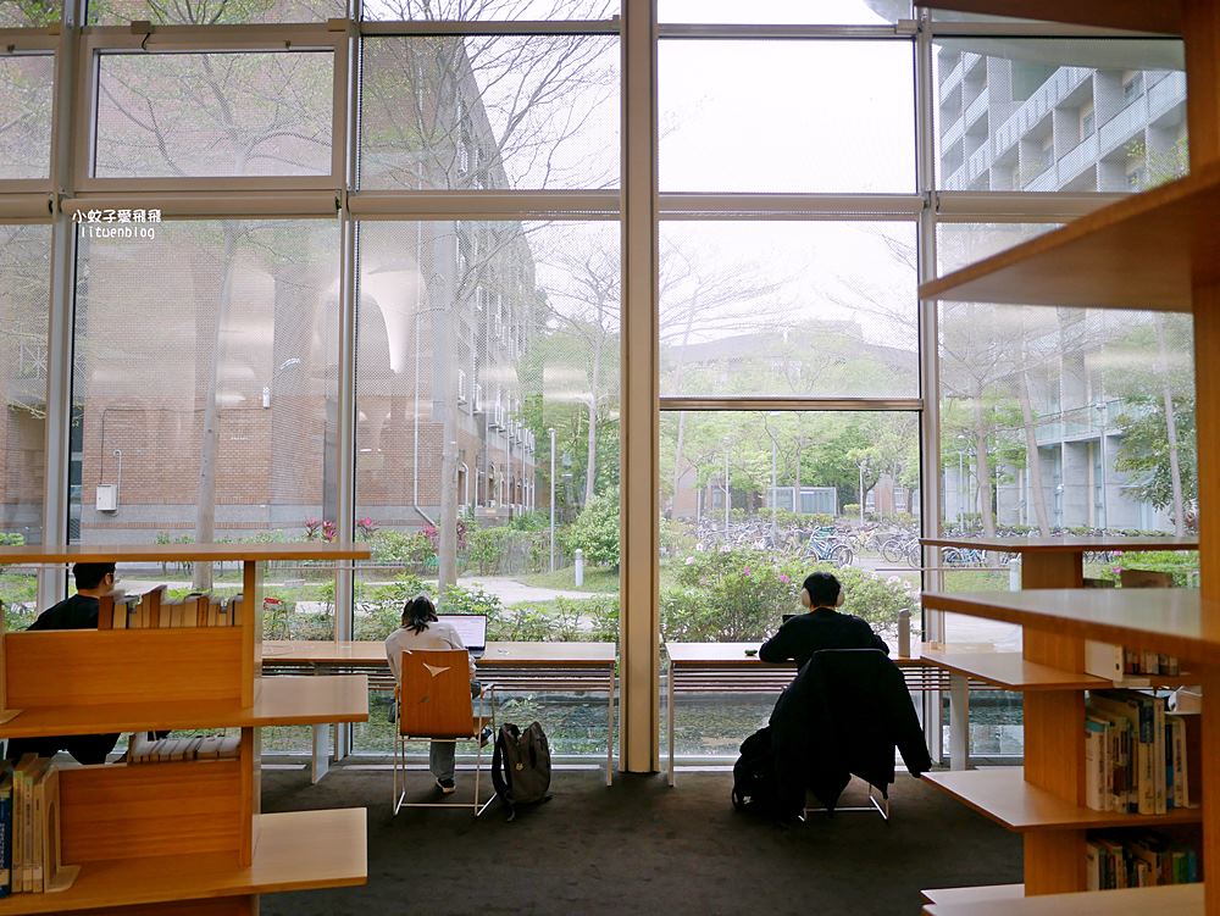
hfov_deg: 63.4
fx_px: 987
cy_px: 458
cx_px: 610
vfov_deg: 49.8
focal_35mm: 28
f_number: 2.5
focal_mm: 14
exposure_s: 1/60
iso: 250
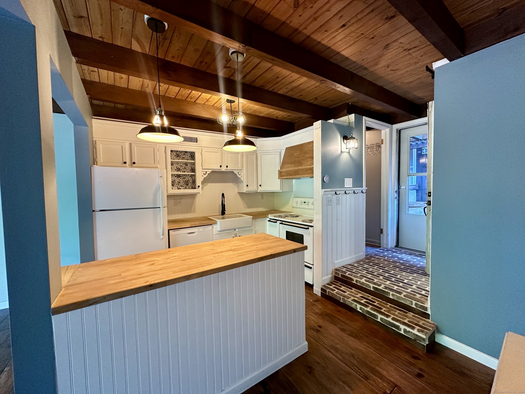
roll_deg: +0.9
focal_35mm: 14
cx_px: 262
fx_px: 212
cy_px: 197
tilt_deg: -2.4
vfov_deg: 85.7
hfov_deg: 102.1
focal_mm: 2.22
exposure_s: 1/60
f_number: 2.2
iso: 250
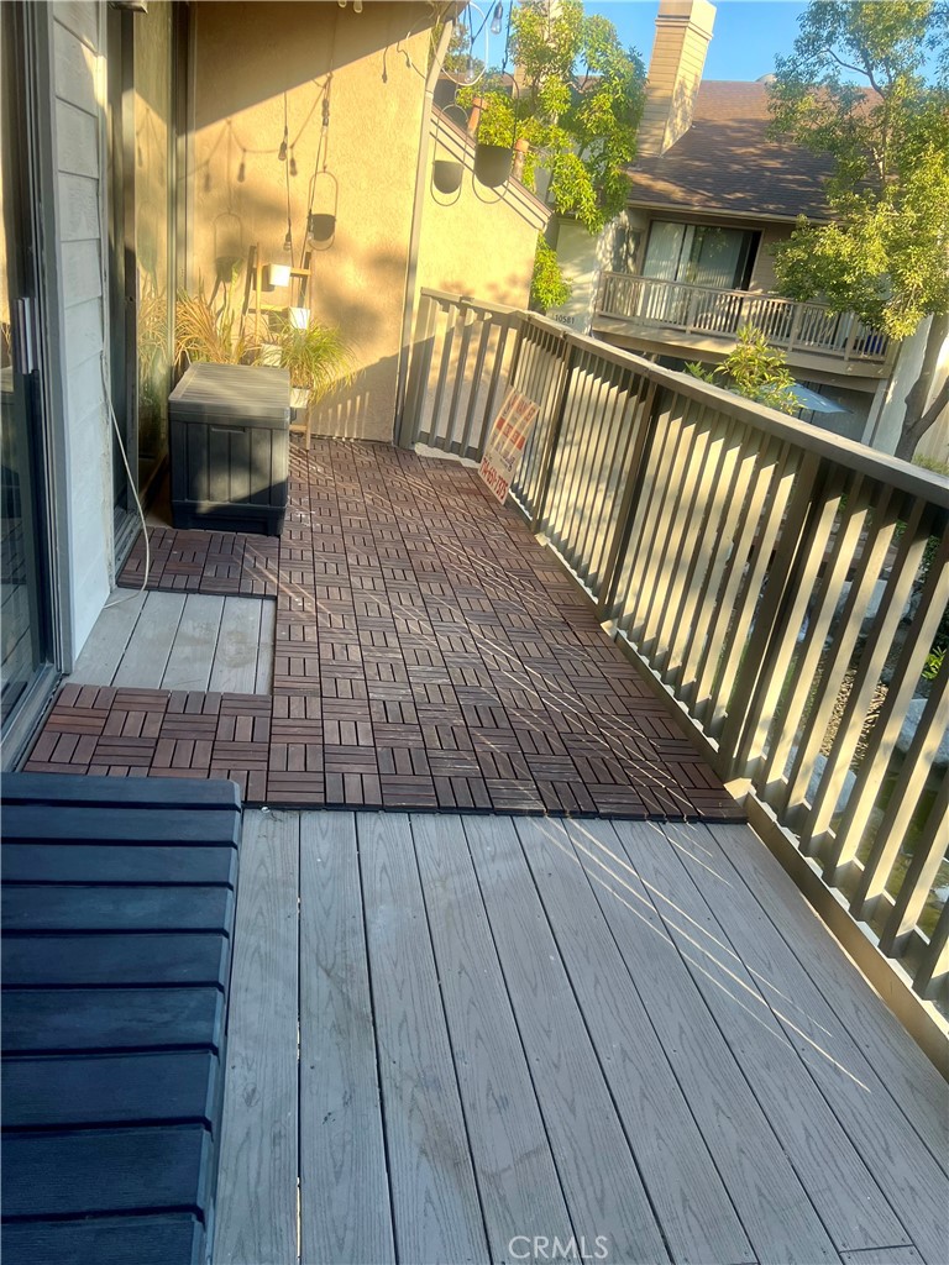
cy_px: 632
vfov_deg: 67.3
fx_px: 950
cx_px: 474
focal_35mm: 26
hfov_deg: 53.1
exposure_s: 1/395
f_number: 1.5
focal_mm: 5.7
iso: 50
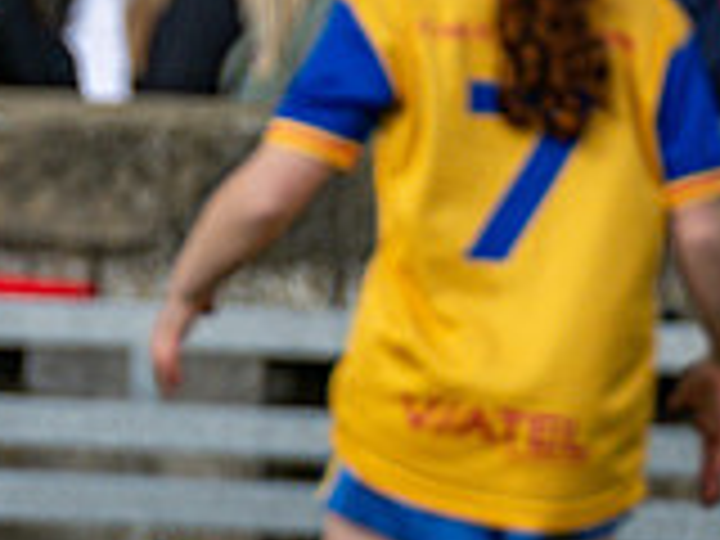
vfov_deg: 0.9
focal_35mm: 1572
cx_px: -562
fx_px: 32697
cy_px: 243
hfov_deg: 1.3
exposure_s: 1/6400
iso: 280
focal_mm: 300
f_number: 2.8
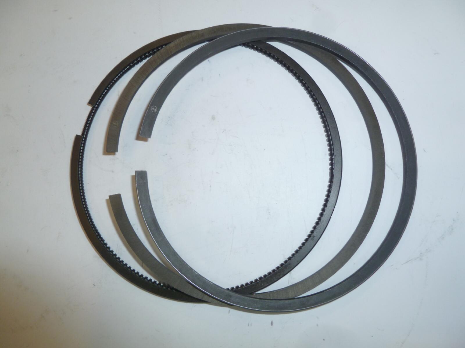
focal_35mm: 28
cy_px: 174
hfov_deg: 63.4
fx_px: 376
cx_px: 232
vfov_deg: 49.7
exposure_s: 1/30
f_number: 3.3
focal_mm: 5
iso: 100
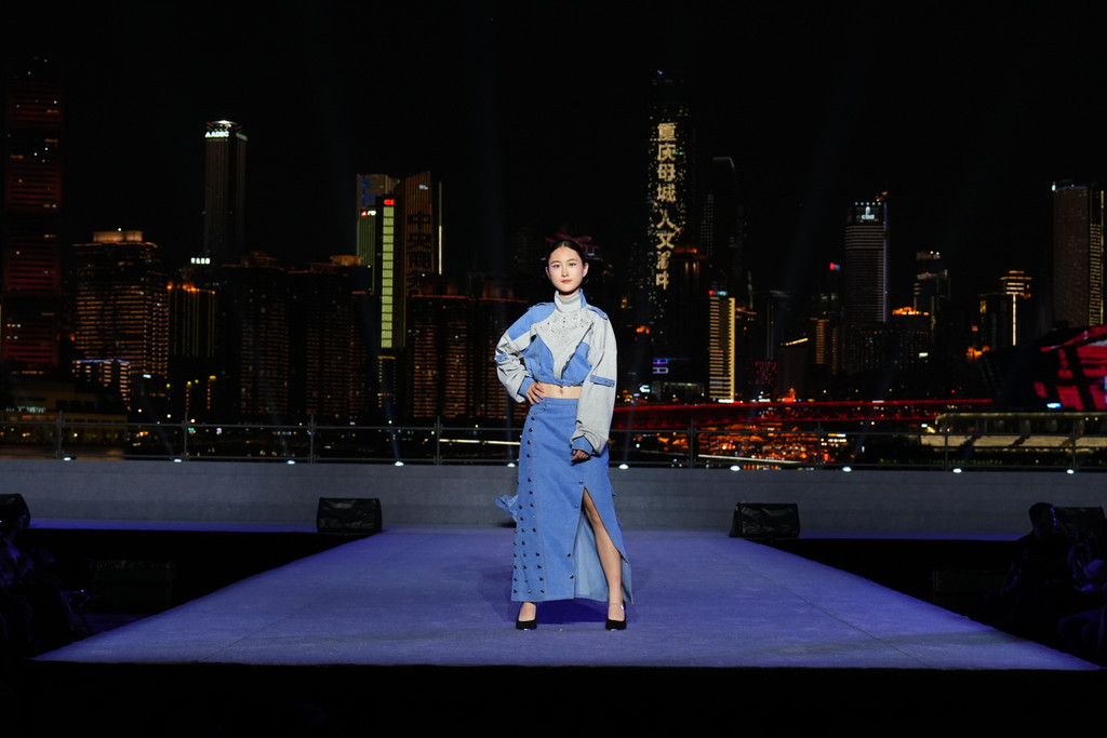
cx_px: 554
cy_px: 369
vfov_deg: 20.6
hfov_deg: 30.5
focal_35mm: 66
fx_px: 2030
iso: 2000
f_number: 4
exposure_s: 1/400
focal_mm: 44
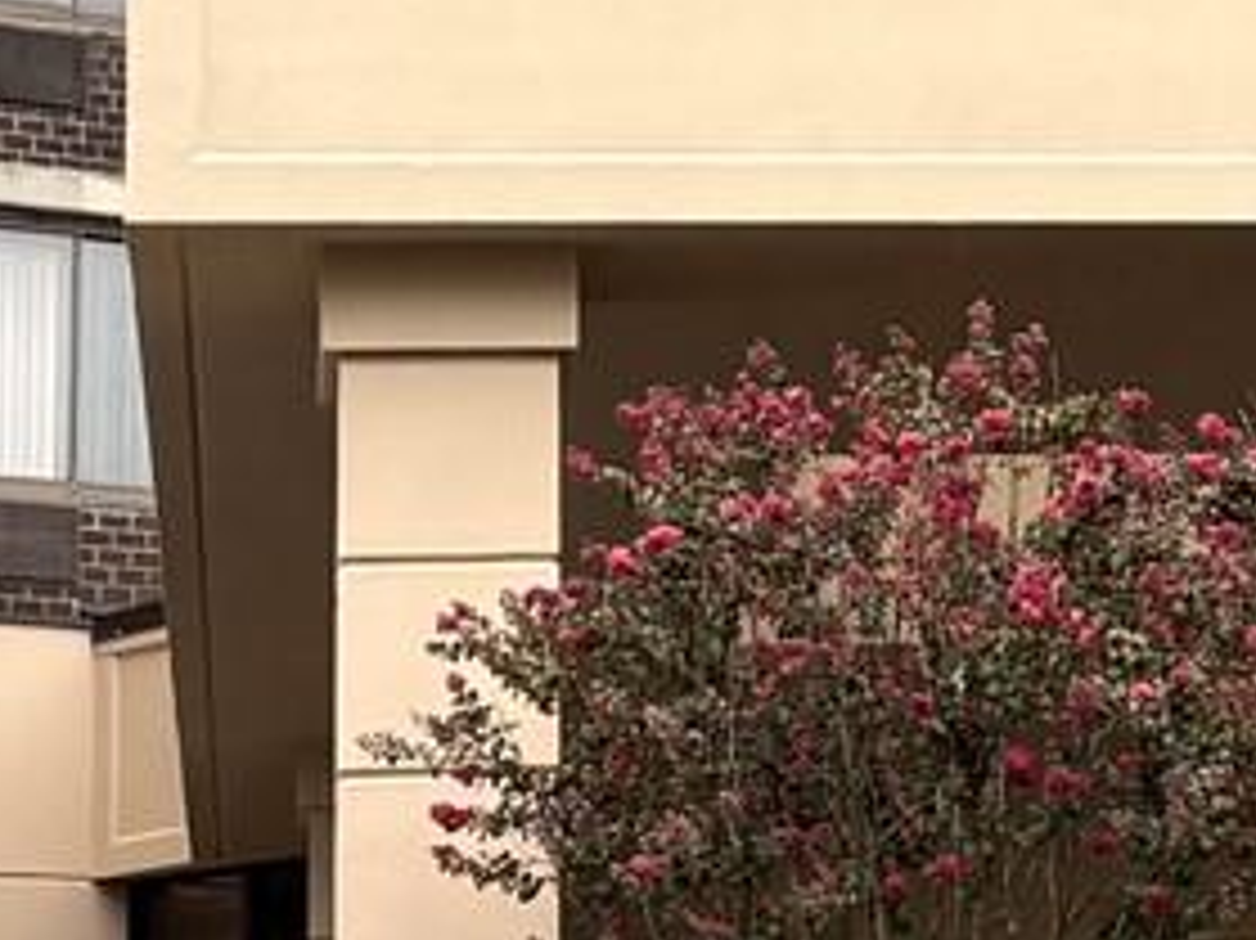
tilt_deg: +12.6
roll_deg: +2.0
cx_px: 1549
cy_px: 49
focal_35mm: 191
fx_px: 6927
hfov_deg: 10.2
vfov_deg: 7.7
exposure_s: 1/441
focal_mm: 5.96
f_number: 1.6
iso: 50
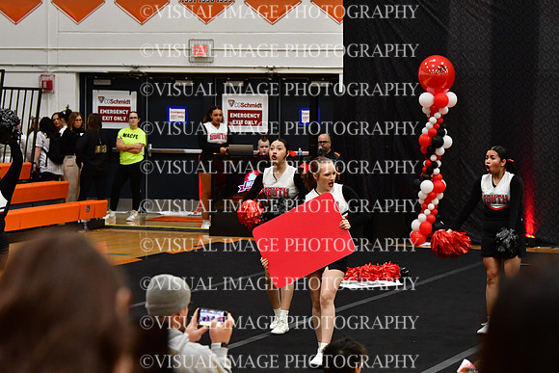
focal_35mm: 129
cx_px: 280
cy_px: 186
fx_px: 2003
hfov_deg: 15.9
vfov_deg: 10.6
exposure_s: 1/500
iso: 4000
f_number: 4
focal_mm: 86
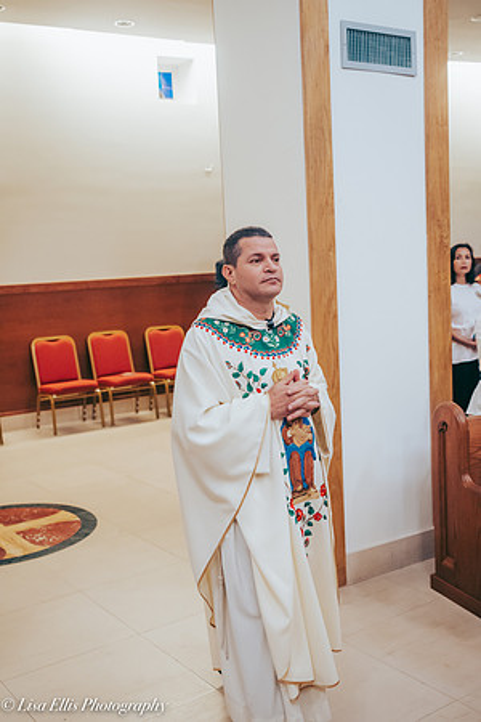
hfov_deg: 31.9
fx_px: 842
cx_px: 240
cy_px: 361
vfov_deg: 46.4
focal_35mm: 42
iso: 1250
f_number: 2.8
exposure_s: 1/160
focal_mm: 35
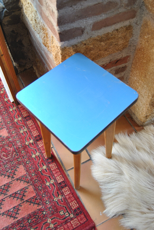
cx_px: 77
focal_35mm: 36
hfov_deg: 37.0
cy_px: 115
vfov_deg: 53.1
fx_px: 230
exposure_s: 1/60
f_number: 3.8
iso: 200
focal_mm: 24
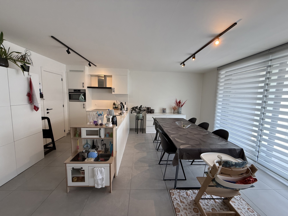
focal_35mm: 14
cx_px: 144
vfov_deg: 85.7
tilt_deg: -4.7
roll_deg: -0.9
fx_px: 116
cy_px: 108
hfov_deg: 102.1
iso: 160
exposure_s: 1/99
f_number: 2.2
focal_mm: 2.22
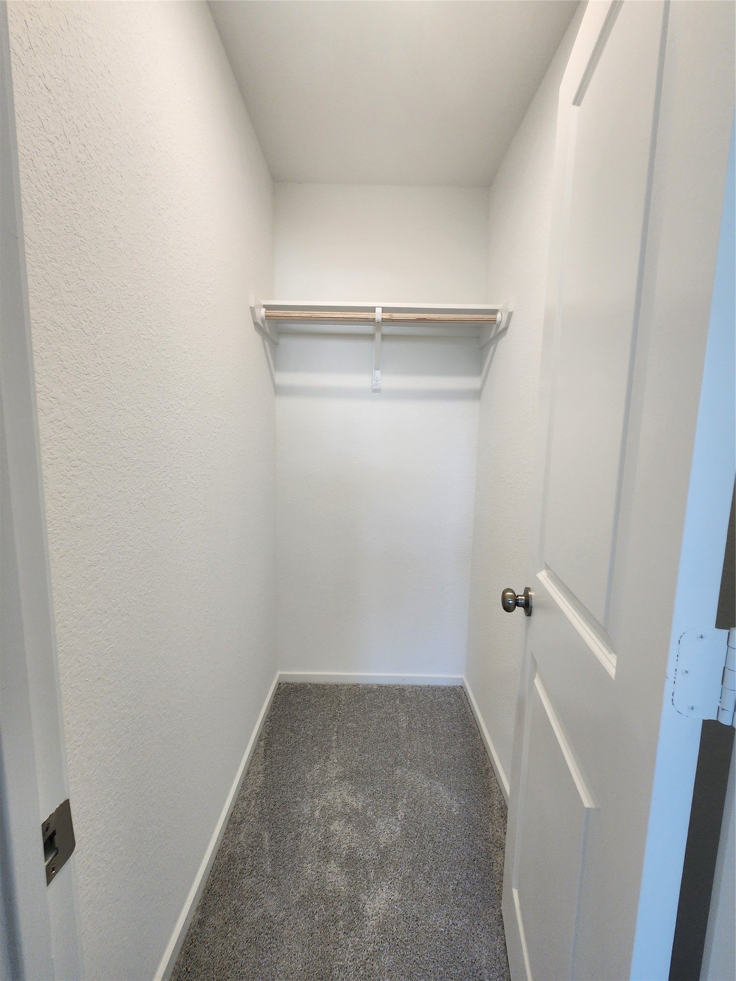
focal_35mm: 13
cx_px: 368
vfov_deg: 106.2
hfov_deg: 89.9
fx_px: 369
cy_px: 490
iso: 160
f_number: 2.2
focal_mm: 2.2
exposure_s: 1/60
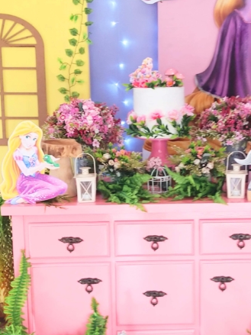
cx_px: 172
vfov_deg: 30.7
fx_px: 609
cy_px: 172
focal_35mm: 63
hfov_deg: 23.1
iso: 64
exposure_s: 1/60
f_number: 1.7
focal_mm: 3.93
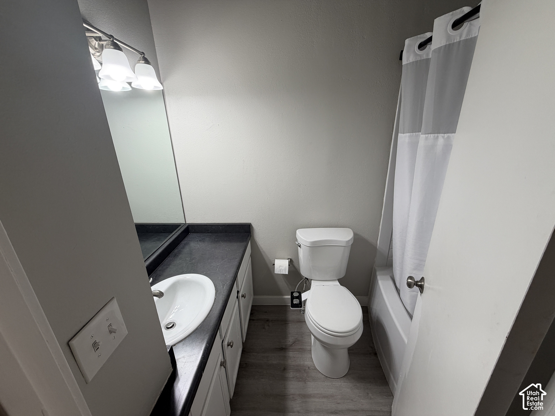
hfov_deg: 102.1
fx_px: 224
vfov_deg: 85.7
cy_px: 208
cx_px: 278
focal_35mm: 14
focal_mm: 2.22
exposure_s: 1/120
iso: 80
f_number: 2.2
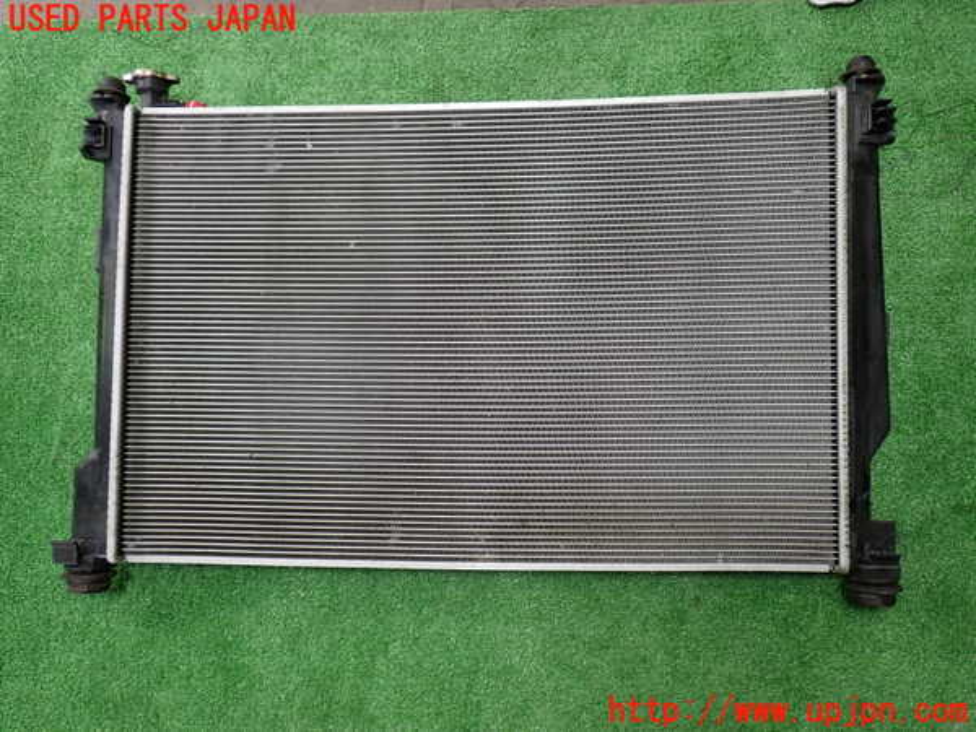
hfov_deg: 60.0
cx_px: 488
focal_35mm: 30
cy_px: 366
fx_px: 846
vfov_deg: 46.8
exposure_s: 1/60
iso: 200
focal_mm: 5.4
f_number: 2.3
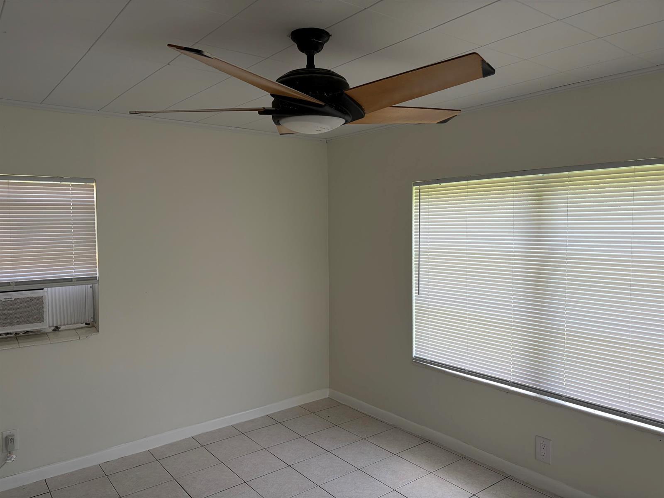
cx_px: 332
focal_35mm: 26
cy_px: 249
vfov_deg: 53.1
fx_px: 499
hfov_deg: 67.3
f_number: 1.6
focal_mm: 5.96
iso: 40
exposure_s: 1/291
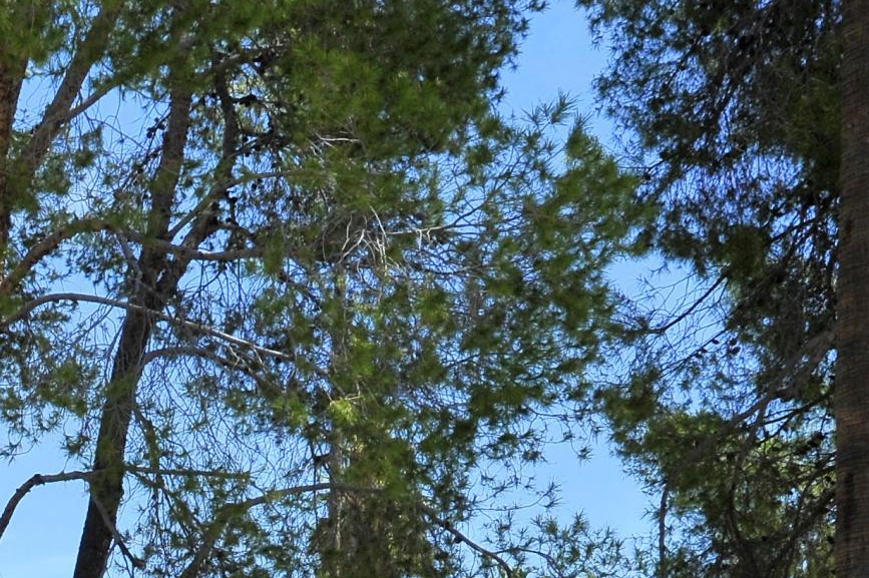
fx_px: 2171
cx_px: -293
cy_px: 818
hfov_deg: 20.5
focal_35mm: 90
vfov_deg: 14.3
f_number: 14
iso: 320
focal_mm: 26
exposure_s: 1/320
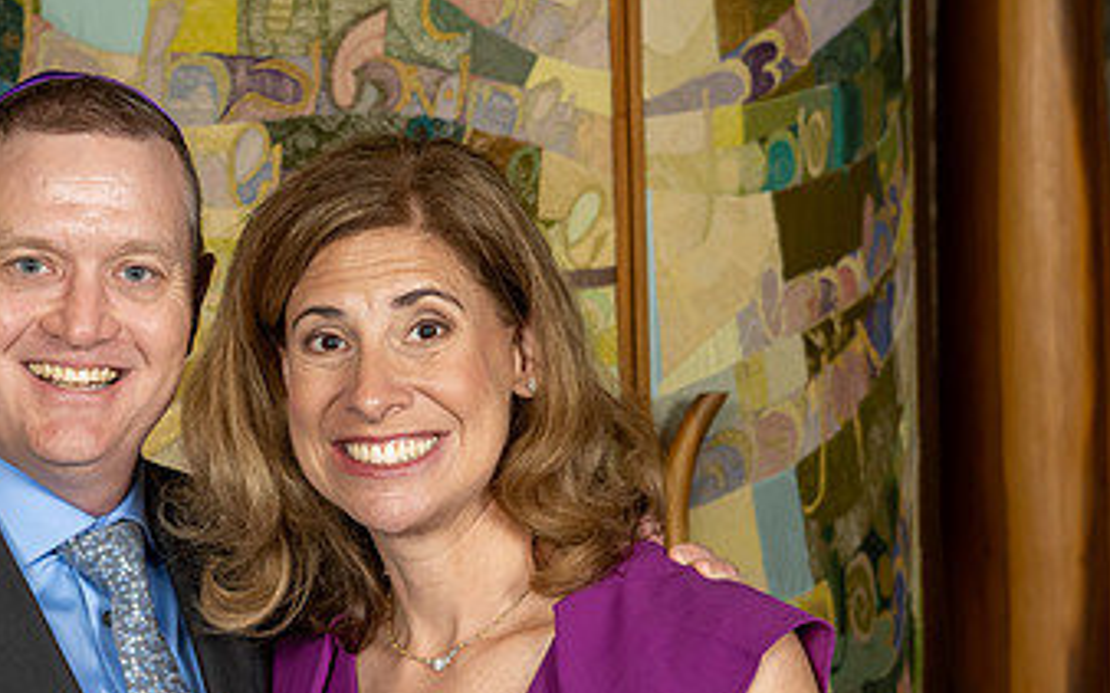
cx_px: 264
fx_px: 4929
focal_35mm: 163
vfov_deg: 8.0
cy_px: 644
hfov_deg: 12.8
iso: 640
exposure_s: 1/200
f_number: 6.3
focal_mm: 52
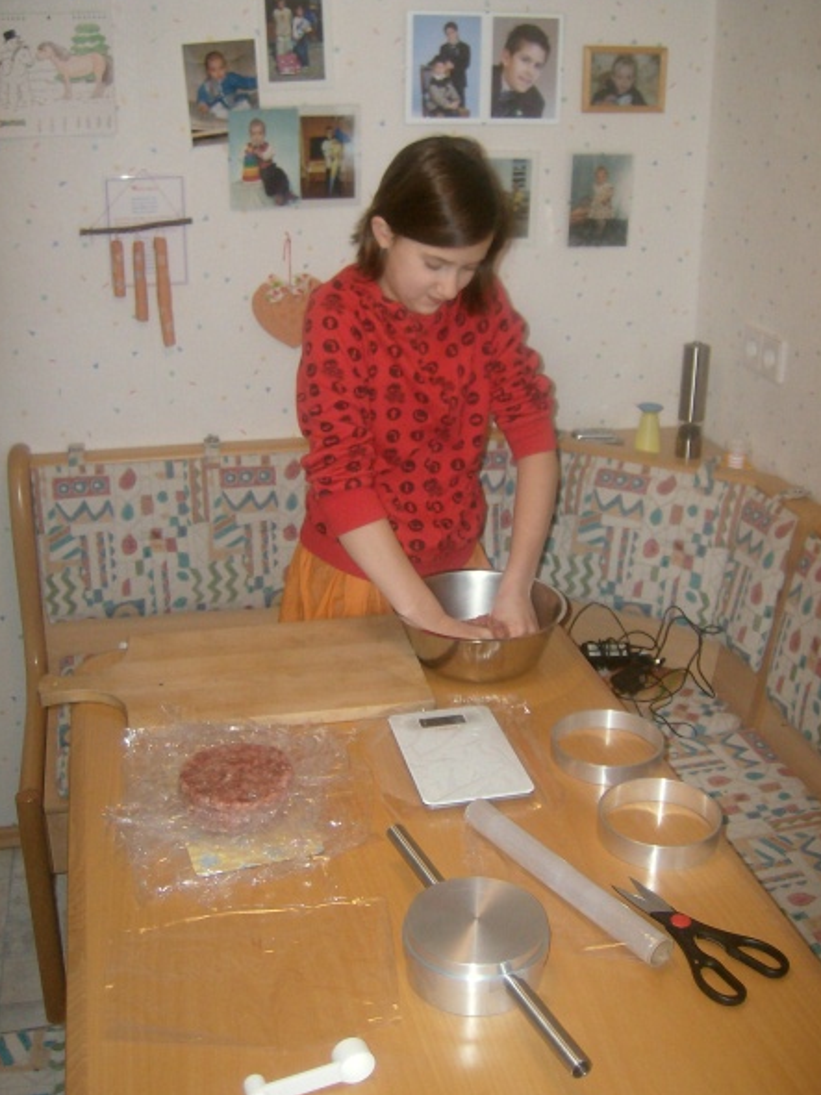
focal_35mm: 39
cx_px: 424
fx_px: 1234
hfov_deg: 36.8
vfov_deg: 47.9
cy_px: 537
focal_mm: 6
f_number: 2.8
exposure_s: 1/60
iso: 200
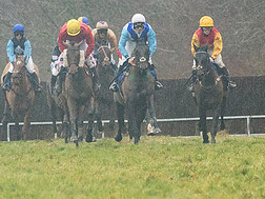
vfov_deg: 1.4
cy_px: 30
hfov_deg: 1.9
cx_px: 135
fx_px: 7900
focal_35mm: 1032
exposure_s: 1/1000
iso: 1000
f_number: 4.5
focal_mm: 200
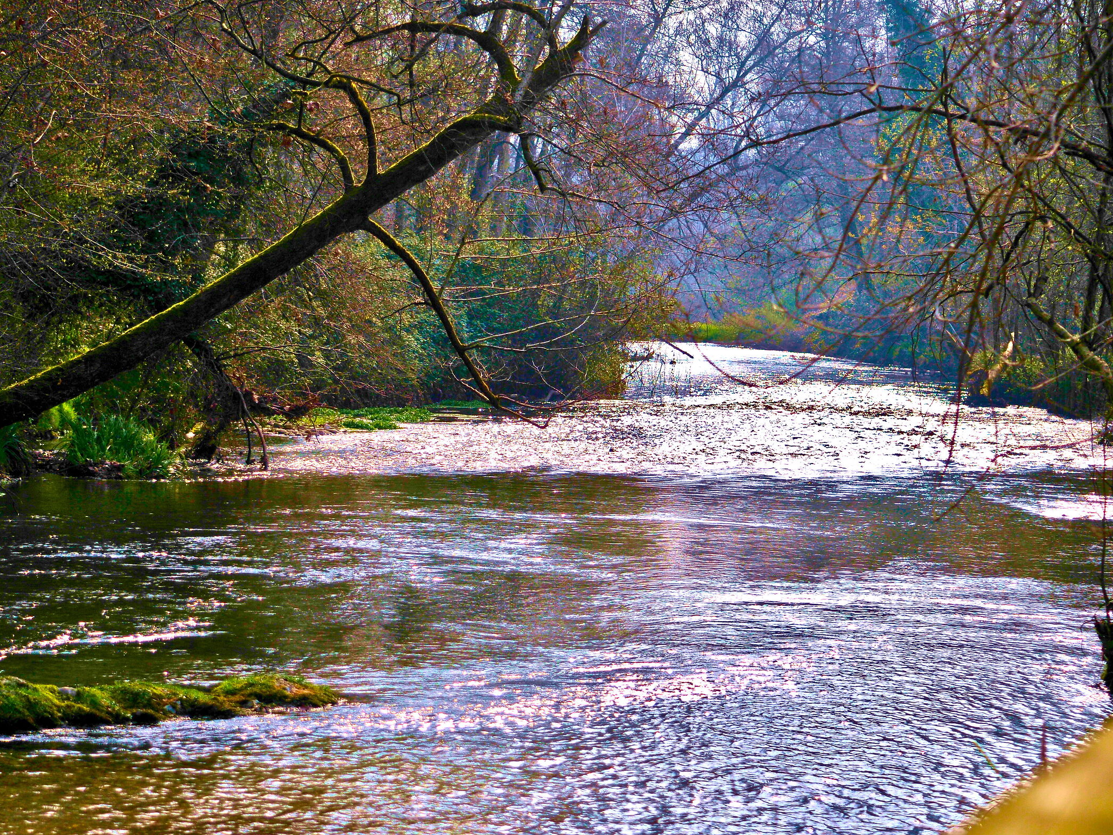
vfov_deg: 12.9
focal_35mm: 115
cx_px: 484
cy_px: 416
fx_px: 3698
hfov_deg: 17.1
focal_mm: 70
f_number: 4.5
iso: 320
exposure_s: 1/2500
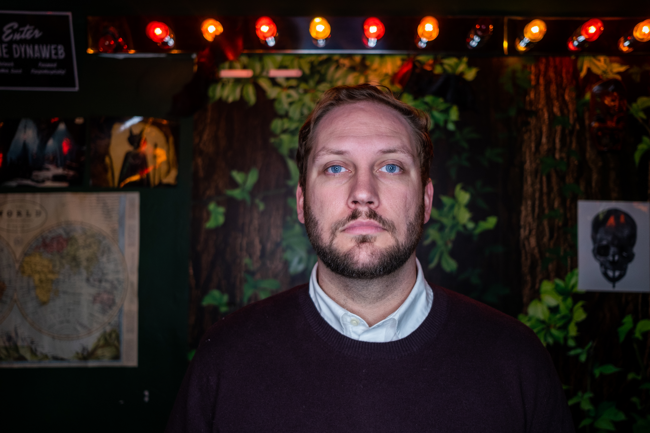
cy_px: 216
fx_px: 632
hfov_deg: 54.4
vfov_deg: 37.9
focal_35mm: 35
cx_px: 325
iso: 640
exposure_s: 1/100
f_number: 2.2
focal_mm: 23
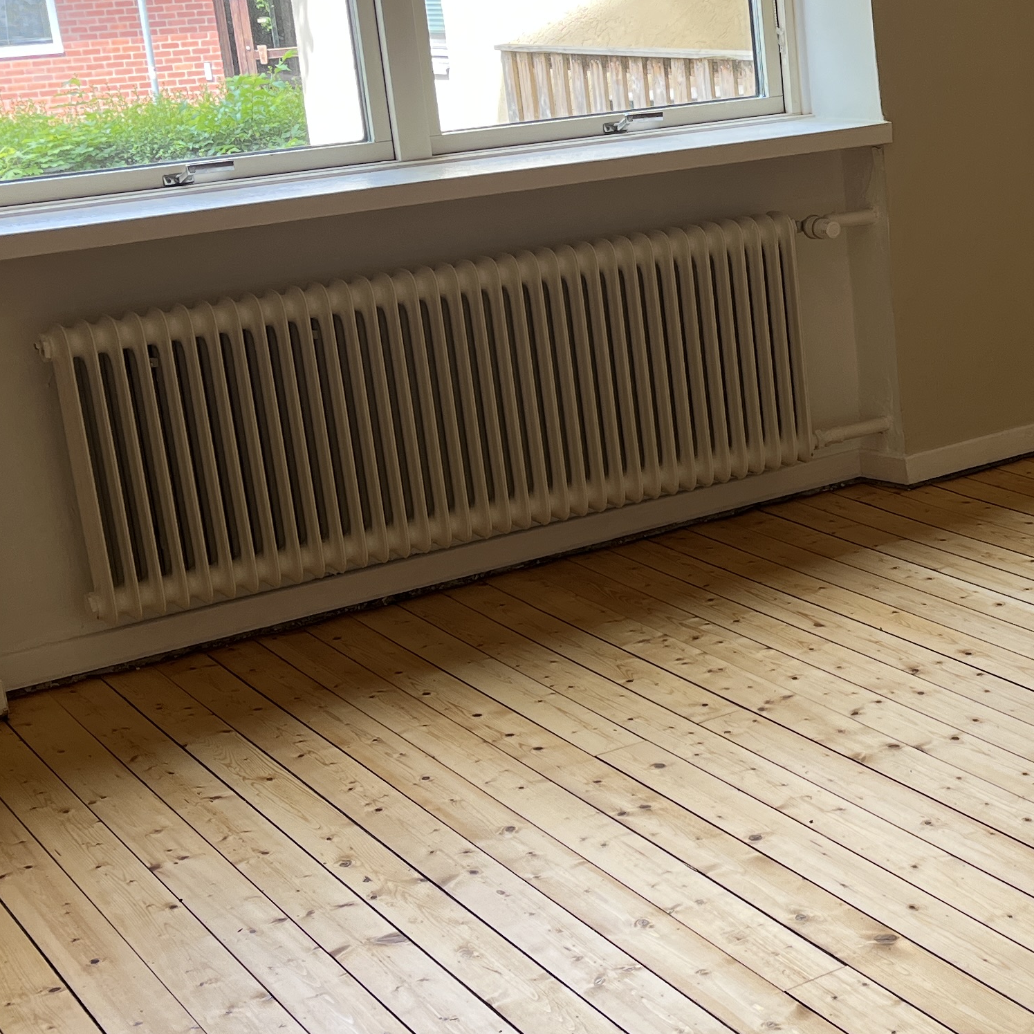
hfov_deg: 26.7
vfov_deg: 27.7
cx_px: 954
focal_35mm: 62
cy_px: 521
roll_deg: +4.4
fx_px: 2095
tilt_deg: -15.2
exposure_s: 1/163
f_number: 1.6
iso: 50
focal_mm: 5.1
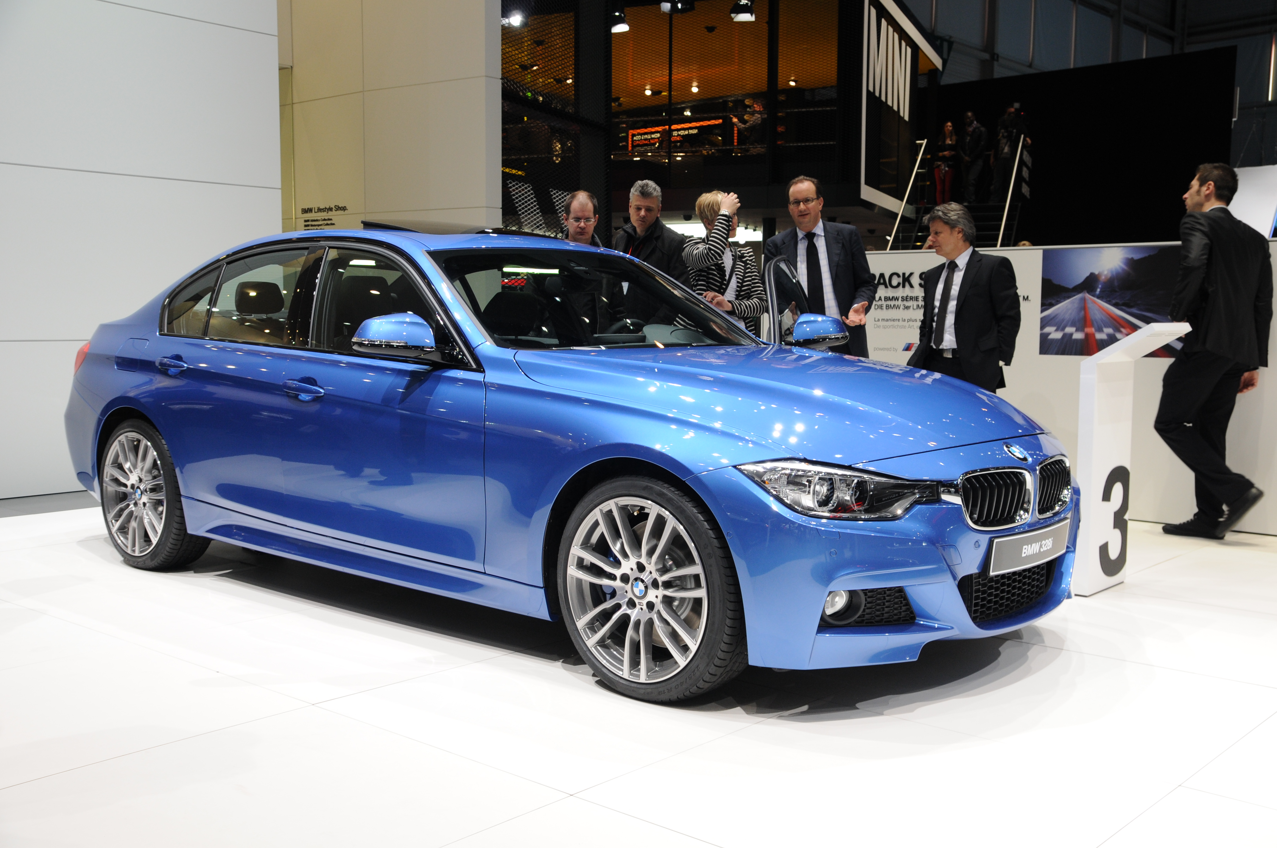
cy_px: 424
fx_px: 1275
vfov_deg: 36.8
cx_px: 638
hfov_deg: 53.2
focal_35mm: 36
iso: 400
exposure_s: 1/250
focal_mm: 24
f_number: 8
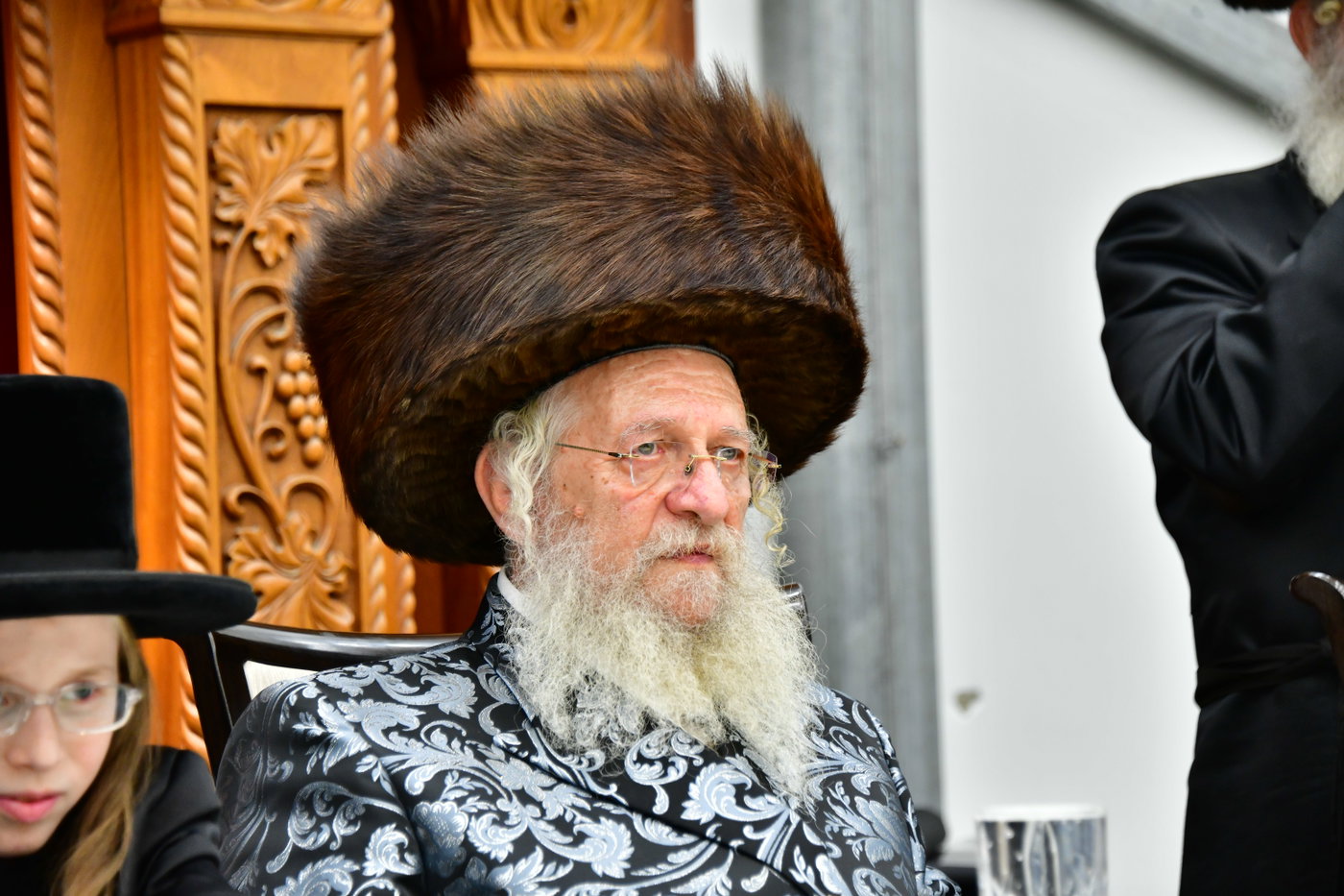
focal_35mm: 160
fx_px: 5972
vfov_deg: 8.6
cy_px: 448
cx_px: 672
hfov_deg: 12.8
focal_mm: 160
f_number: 5.6
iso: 2000
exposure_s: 1/160
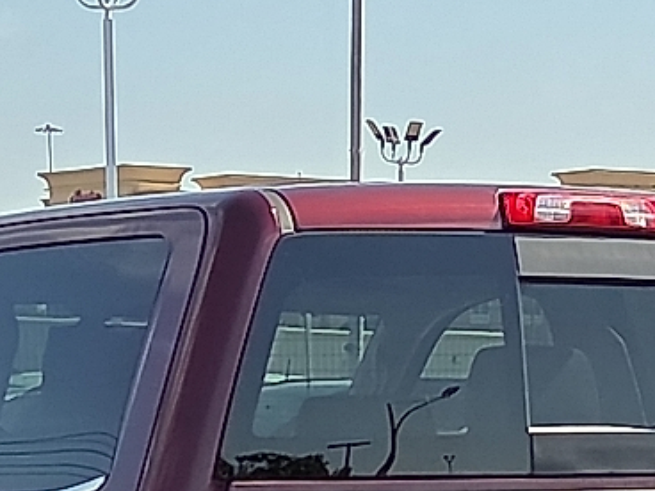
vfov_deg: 8.3
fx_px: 3292
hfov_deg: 11.2
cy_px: 785
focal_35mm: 174
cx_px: 716
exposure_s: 1/2000
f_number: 1.8
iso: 25
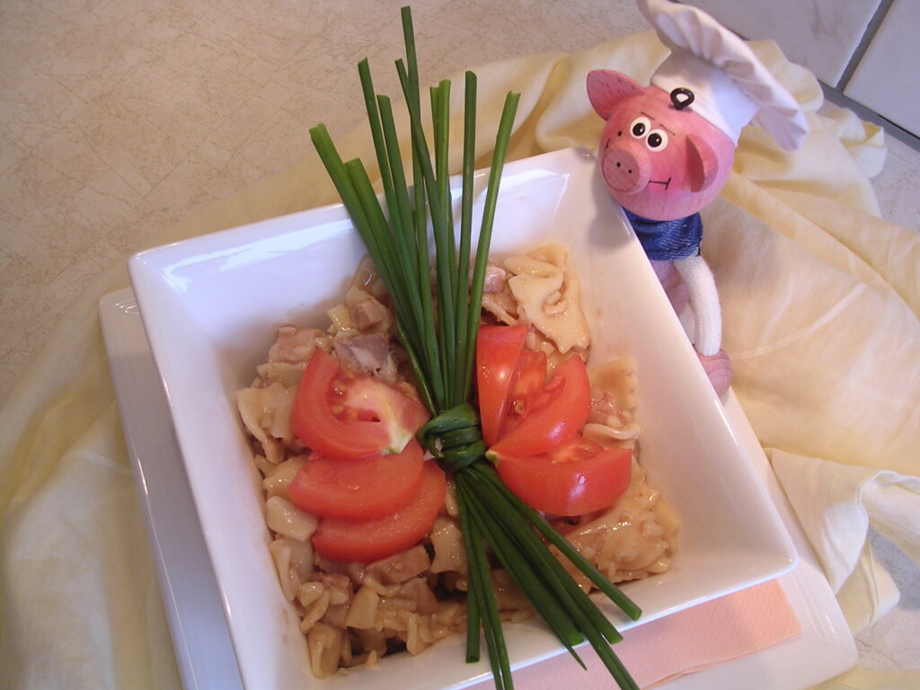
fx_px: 1090
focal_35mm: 41
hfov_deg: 45.8
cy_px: 345
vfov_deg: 35.1
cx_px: 460
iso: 100
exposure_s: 1/86.9
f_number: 2.9
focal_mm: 6.2
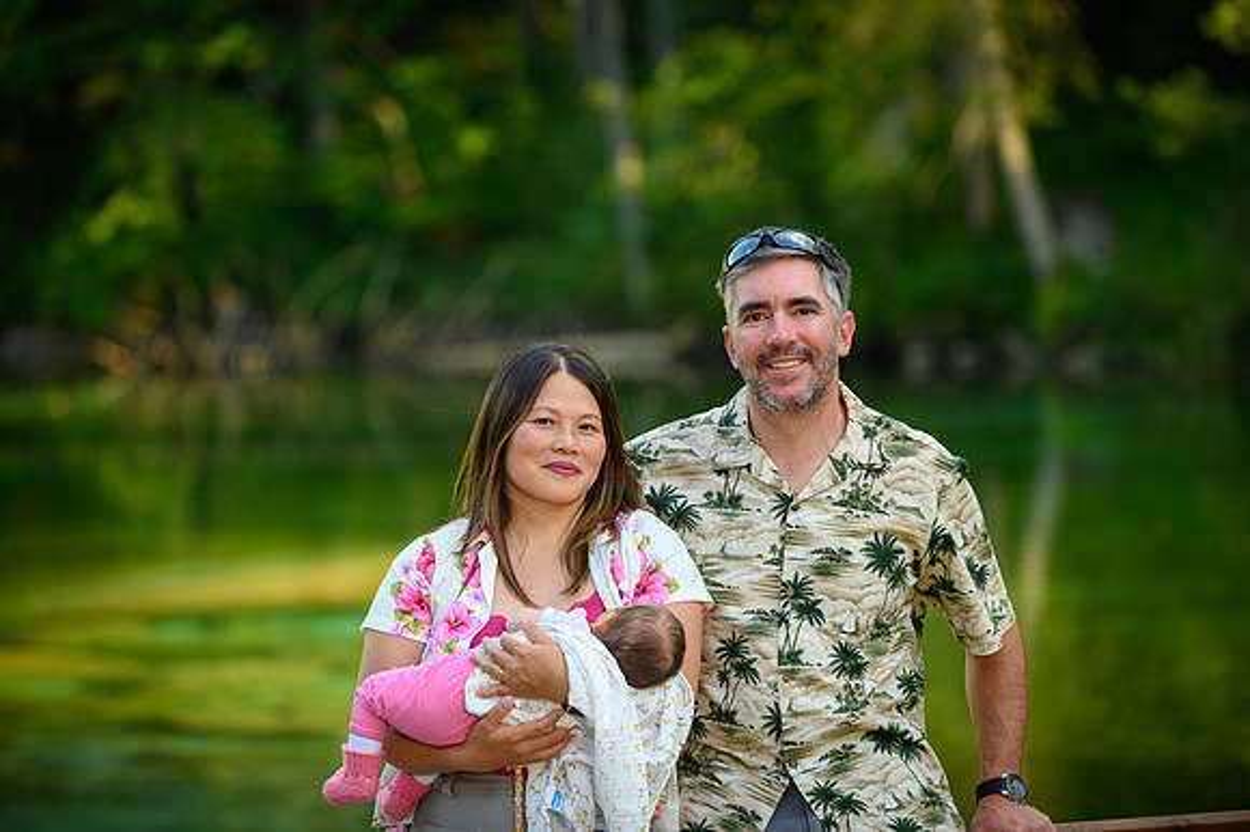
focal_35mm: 155
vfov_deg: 8.8
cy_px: 416
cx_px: 625
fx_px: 5379
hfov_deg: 13.3
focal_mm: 155
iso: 100
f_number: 4
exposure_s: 1/100
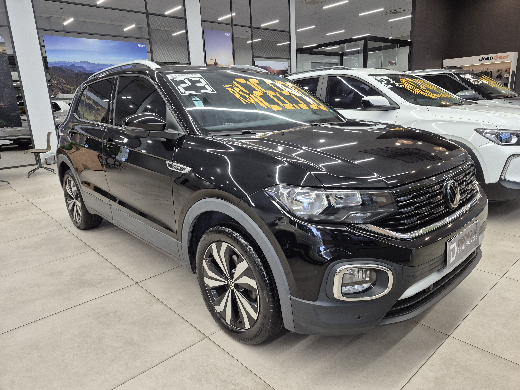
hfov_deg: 73.9
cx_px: 260
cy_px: 195
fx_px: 346
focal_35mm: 23
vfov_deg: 58.9
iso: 200
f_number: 1.8
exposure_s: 1/120
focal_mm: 5.4
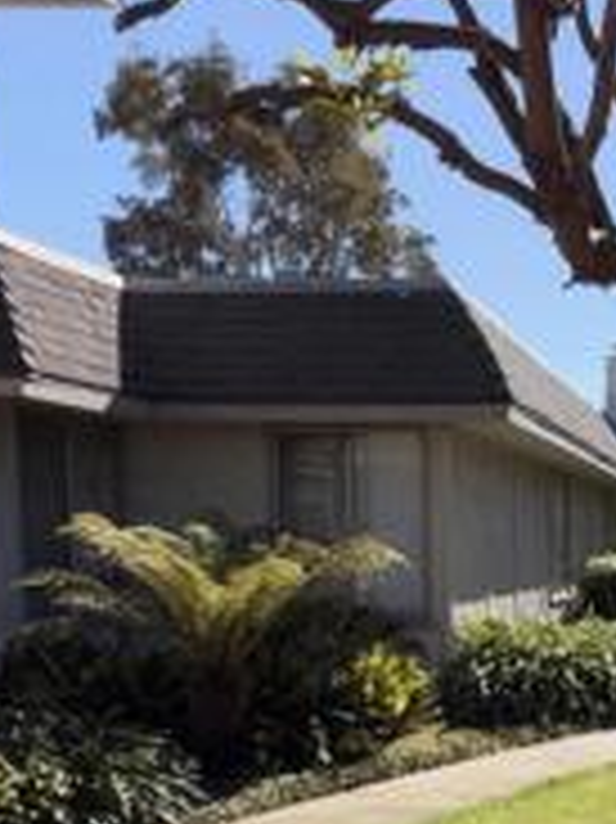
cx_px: 728
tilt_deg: -3.7
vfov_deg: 37.6
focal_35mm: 49
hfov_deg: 26.5
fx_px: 1164
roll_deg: +0.1
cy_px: 657
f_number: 2.2
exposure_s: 1/1211
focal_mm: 2.22
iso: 16
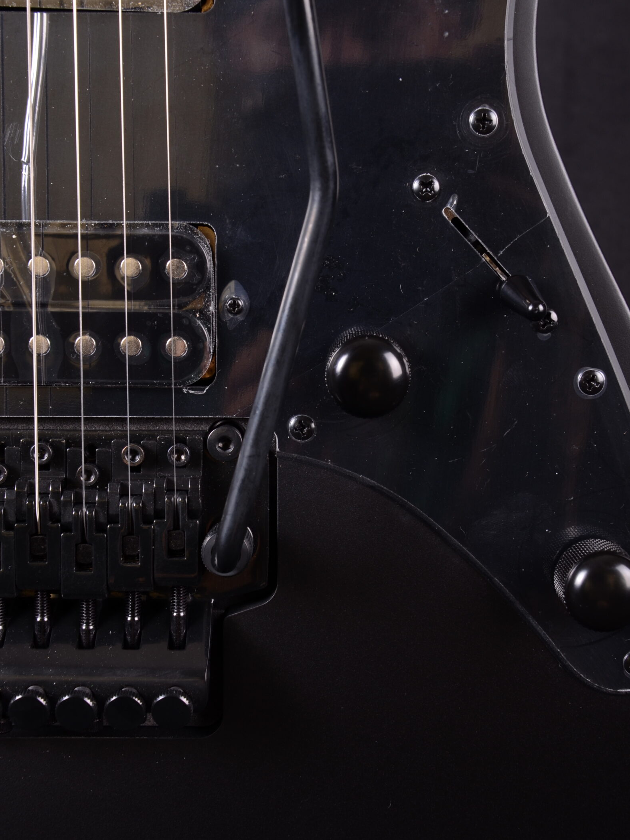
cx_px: 307
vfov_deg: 31.4
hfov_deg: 23.8
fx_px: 1494
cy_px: 378
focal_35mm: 62
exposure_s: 1/200
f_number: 10
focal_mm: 35
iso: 200
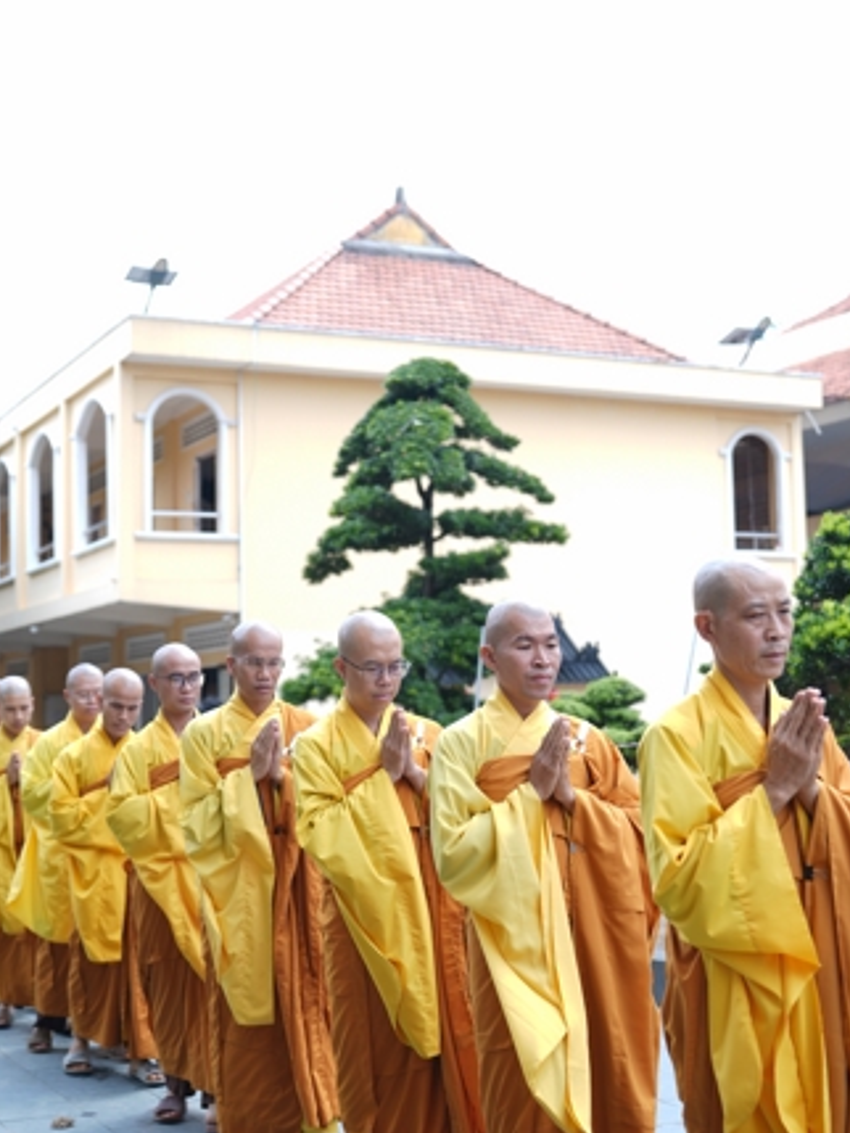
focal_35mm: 51
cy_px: 581
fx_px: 1669
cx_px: 434
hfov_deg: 28.6
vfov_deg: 37.5
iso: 80
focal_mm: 35
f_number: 2.5
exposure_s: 1/250
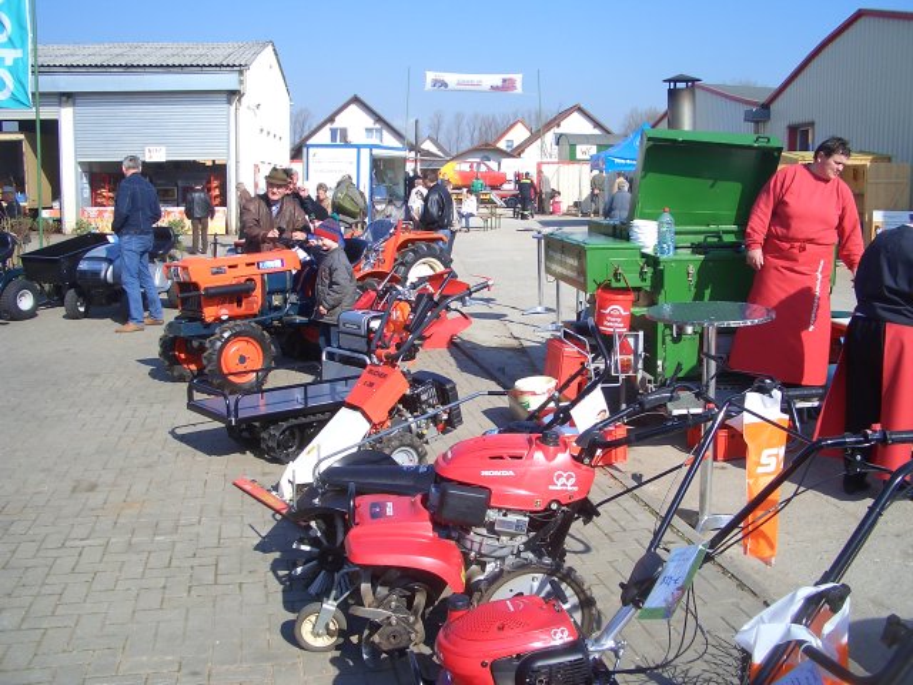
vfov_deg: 40.7
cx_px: 456
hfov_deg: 52.6
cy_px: 342
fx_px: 923
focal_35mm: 35
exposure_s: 1/500
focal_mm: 5.8
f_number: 4.3
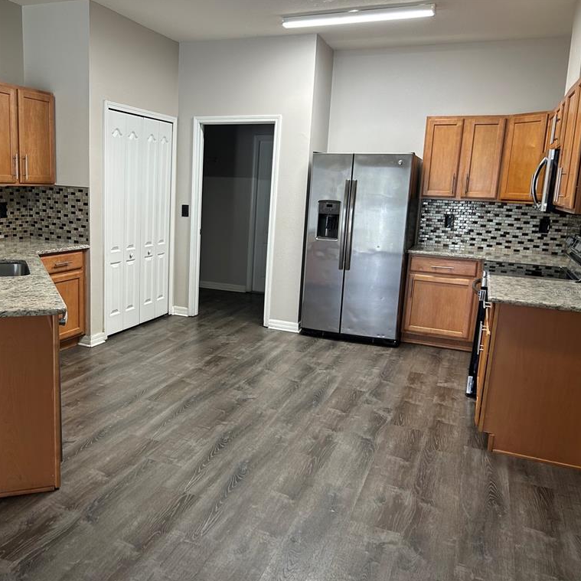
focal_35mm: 31
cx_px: 203
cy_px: 291
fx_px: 589
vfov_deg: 52.5
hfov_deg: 51.7
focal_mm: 5.7
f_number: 1.5
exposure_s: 1/60
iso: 125
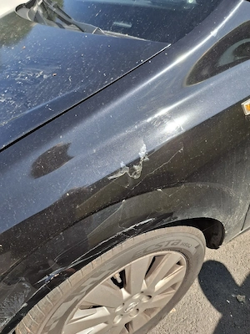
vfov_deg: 69.4
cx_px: 125
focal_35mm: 25
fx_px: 241
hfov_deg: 54.9
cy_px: 167
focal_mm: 4.69
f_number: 1.8
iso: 32
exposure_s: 1/1000
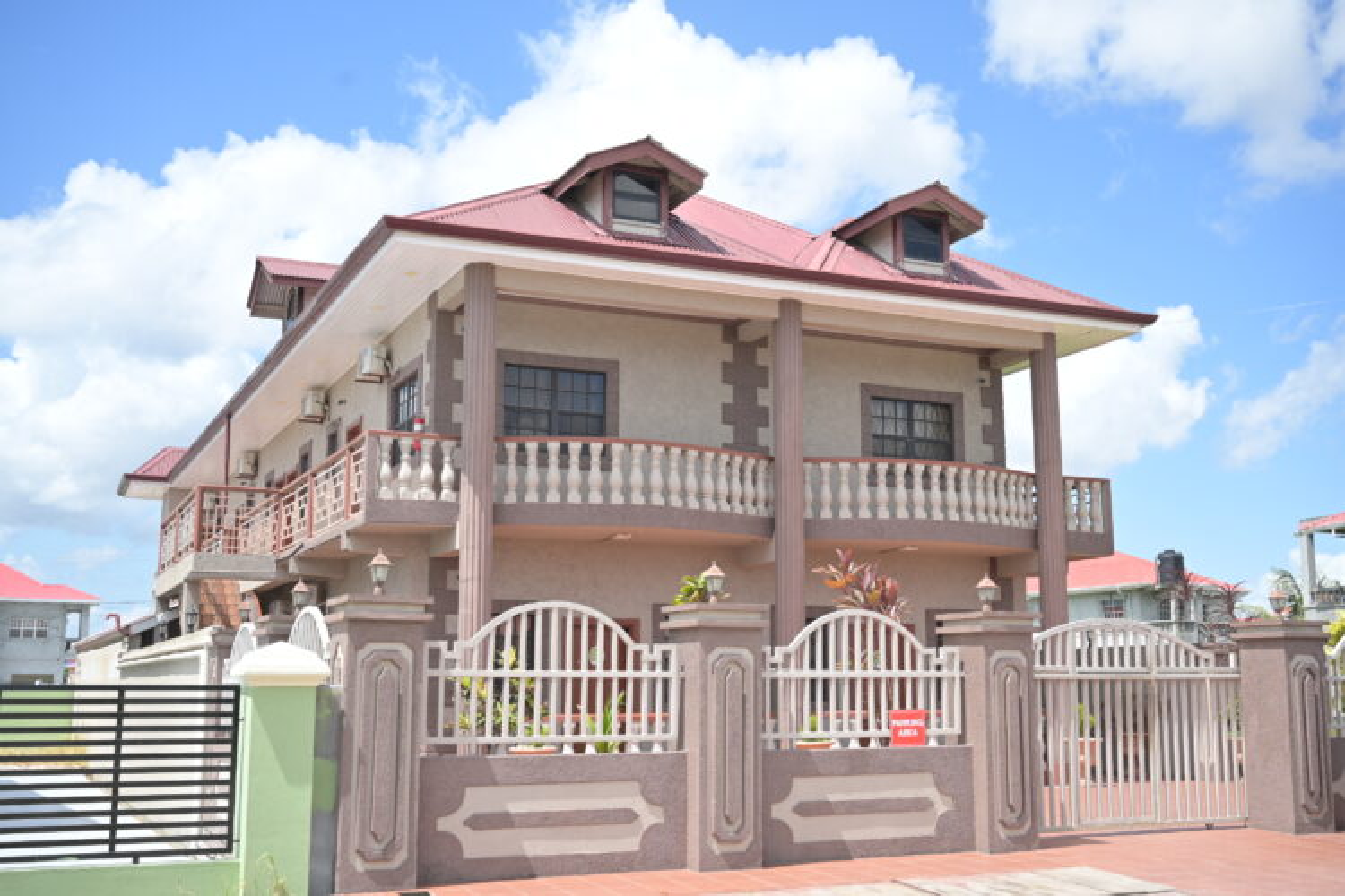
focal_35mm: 39
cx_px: 672
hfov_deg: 49.6
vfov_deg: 34.2
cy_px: 448
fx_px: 1457
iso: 100
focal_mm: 39
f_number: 5.6
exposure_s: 1/320
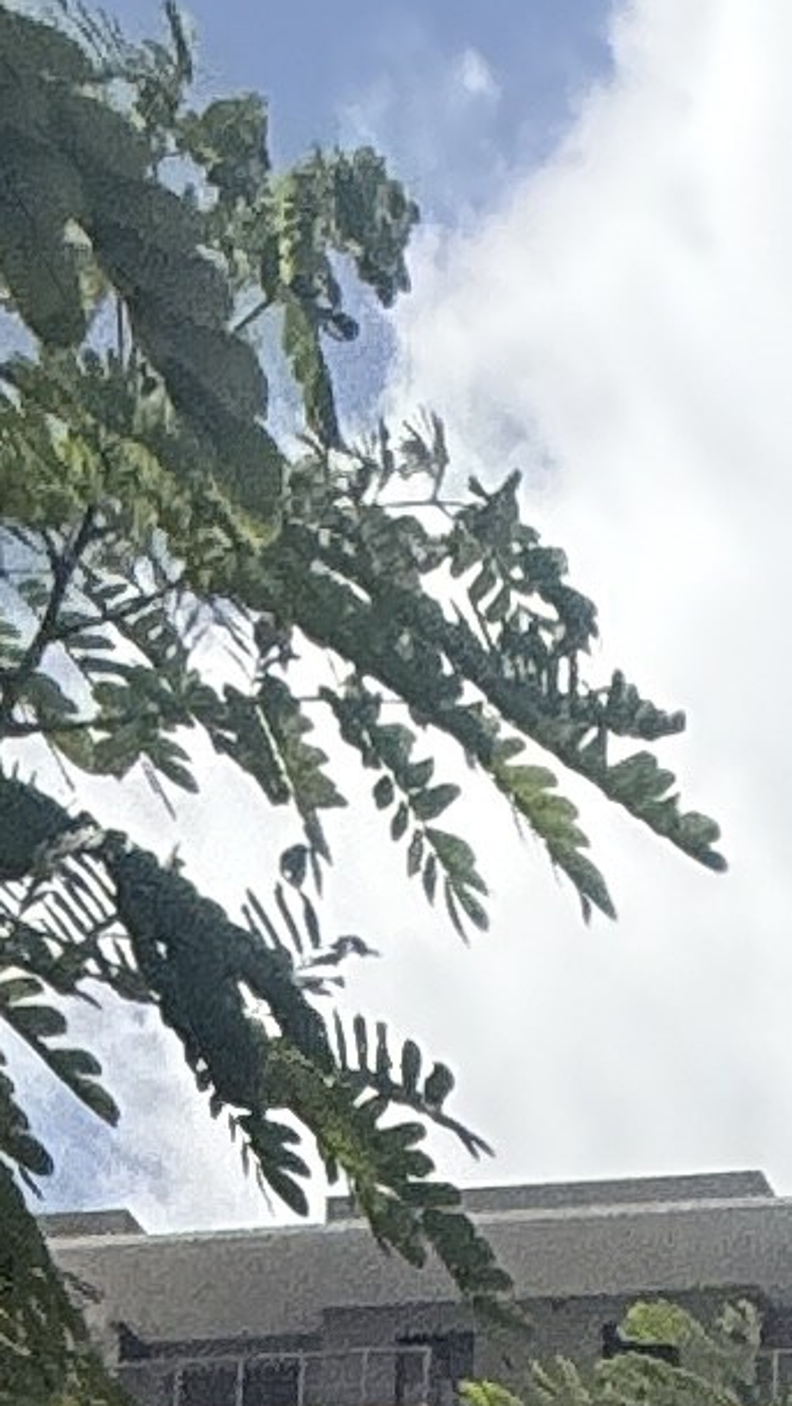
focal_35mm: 101
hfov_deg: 9.7
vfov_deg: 11.9
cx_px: 2226
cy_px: 4091
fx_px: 3767
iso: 50
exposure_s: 1/3289
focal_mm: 2.22
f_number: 2.2
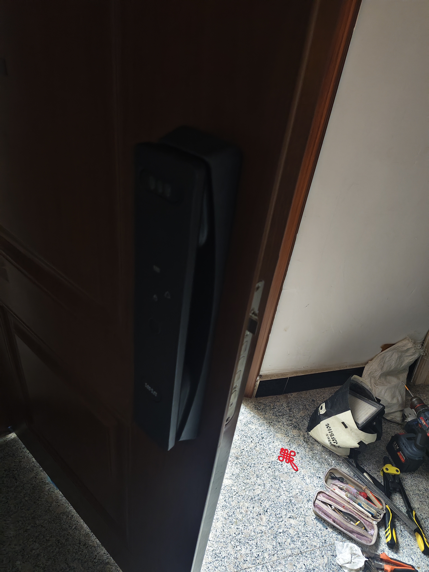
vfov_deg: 73.9
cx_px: 214
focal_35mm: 23
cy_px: 286
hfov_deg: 58.9
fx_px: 380
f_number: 1.88
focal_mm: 5.56
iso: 1618
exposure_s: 1/20
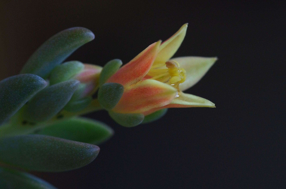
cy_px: 94
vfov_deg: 8.7
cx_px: 143
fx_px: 1249
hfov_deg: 13.1
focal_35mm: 158
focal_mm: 105
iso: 1600
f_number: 6.3
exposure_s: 1/250
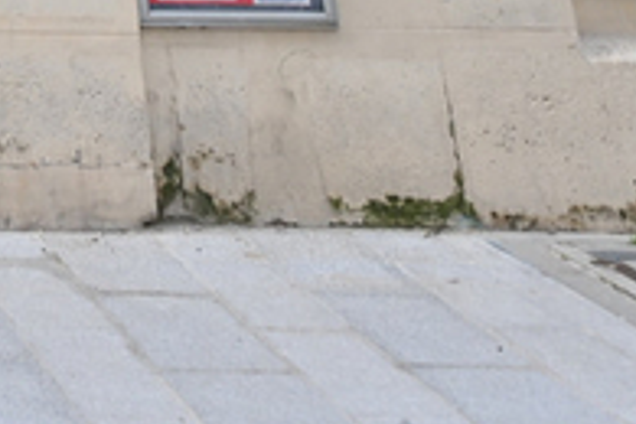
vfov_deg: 11.0
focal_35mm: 86
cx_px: -417
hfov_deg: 19.4
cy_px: -819
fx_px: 1519
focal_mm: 14
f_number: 3.5
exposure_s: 1/160
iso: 320
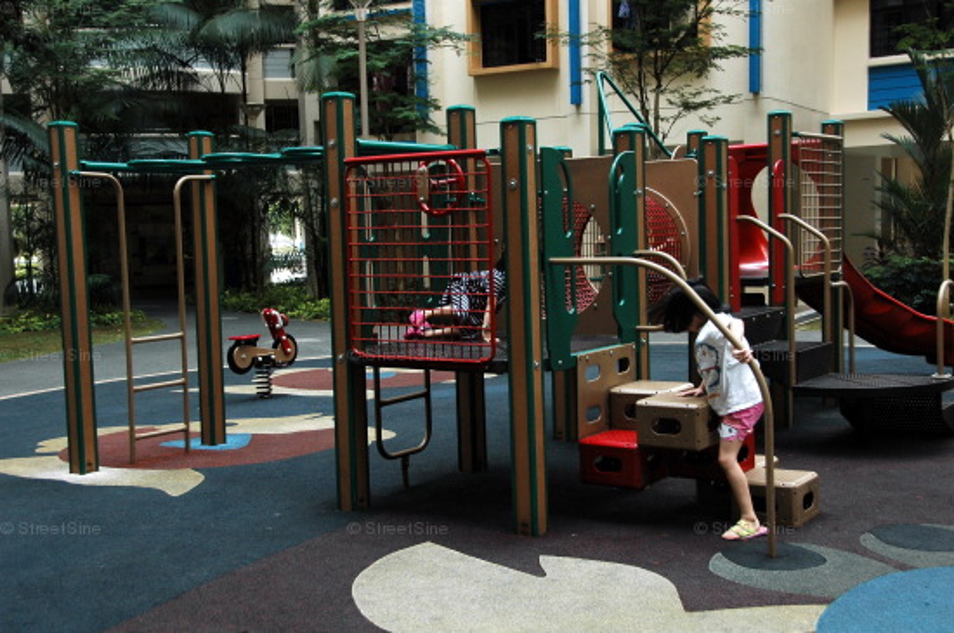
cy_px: 316
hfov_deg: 42.4
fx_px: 1230
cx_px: 477
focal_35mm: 46
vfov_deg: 28.9
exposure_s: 1/200
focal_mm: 31
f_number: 4.5
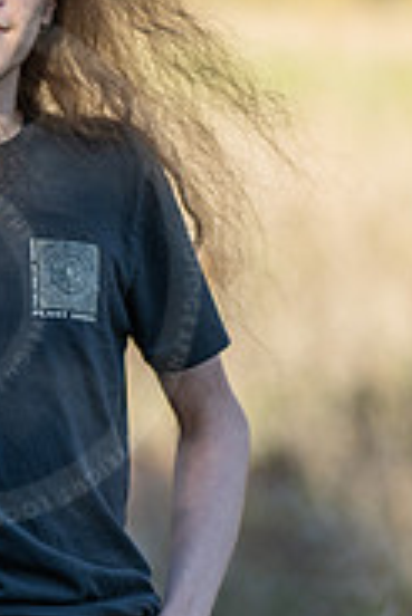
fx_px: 5328
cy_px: 385
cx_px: -30
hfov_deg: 4.4
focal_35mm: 311
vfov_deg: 6.6
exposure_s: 1/1600
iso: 80
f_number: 1.4
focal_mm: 85
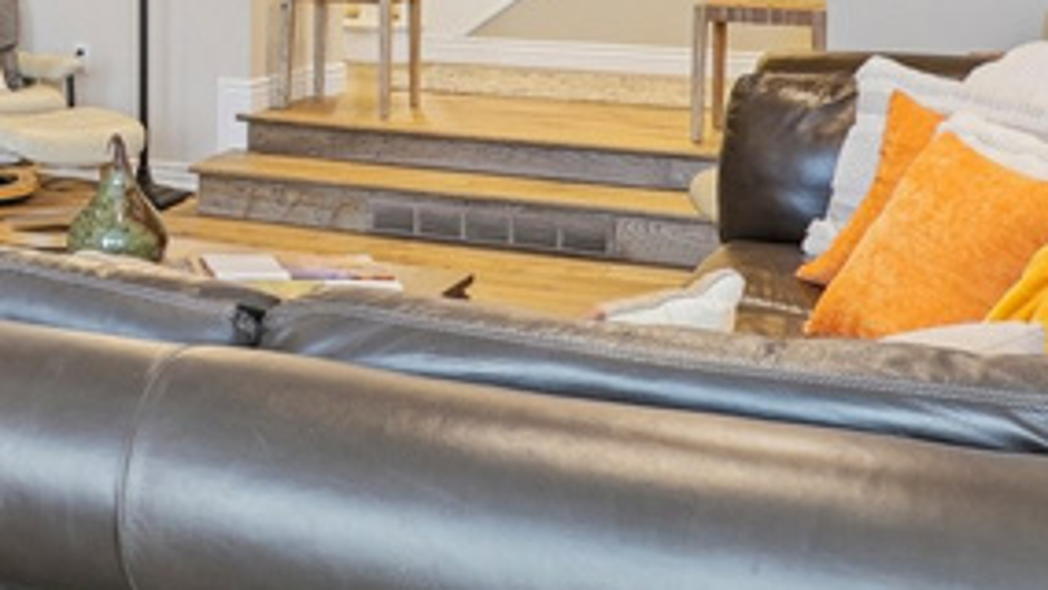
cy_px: -142
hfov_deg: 28.3
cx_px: -89
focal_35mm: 68
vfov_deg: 16.9
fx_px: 1890
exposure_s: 1/5
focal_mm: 18
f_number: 8
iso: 400
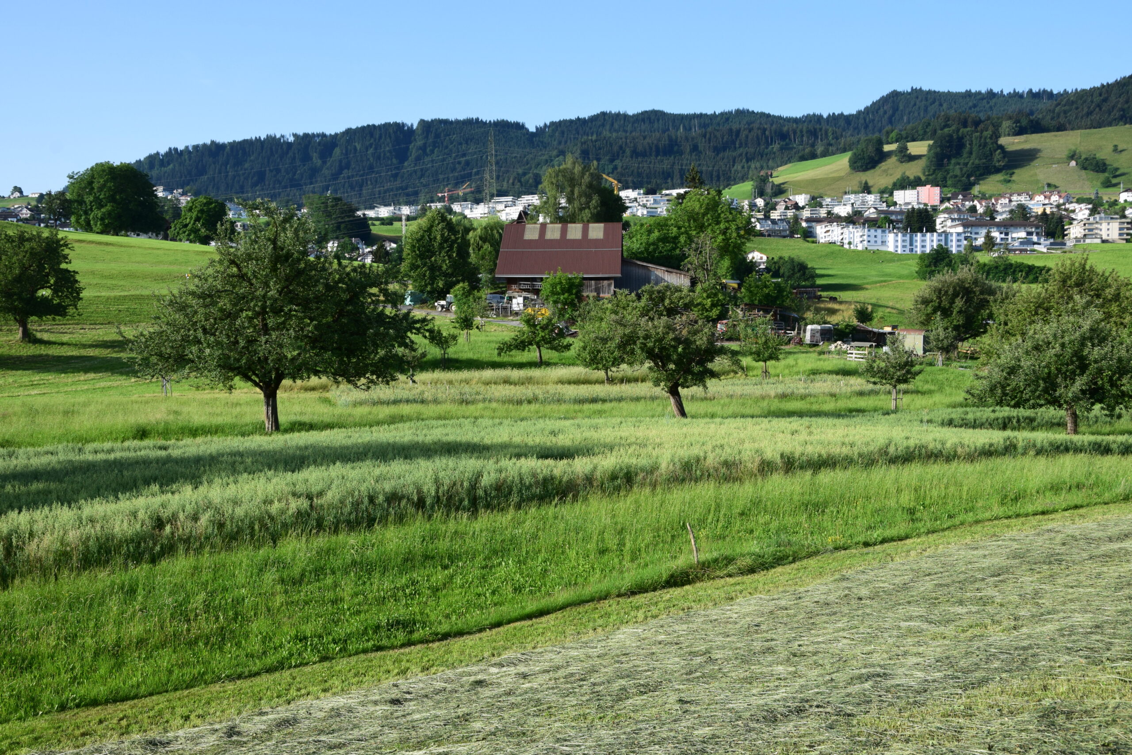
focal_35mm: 36
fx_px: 1132
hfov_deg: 53.1
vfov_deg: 36.9
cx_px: 566
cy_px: 378
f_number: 10
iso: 400
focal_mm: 24
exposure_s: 1/320
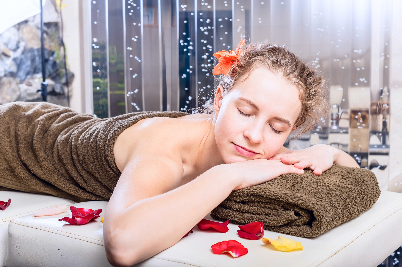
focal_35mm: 50
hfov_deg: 39.6
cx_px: 201
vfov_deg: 27.0
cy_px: 134
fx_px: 558
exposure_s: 1/250
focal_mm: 50
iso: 200
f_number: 8
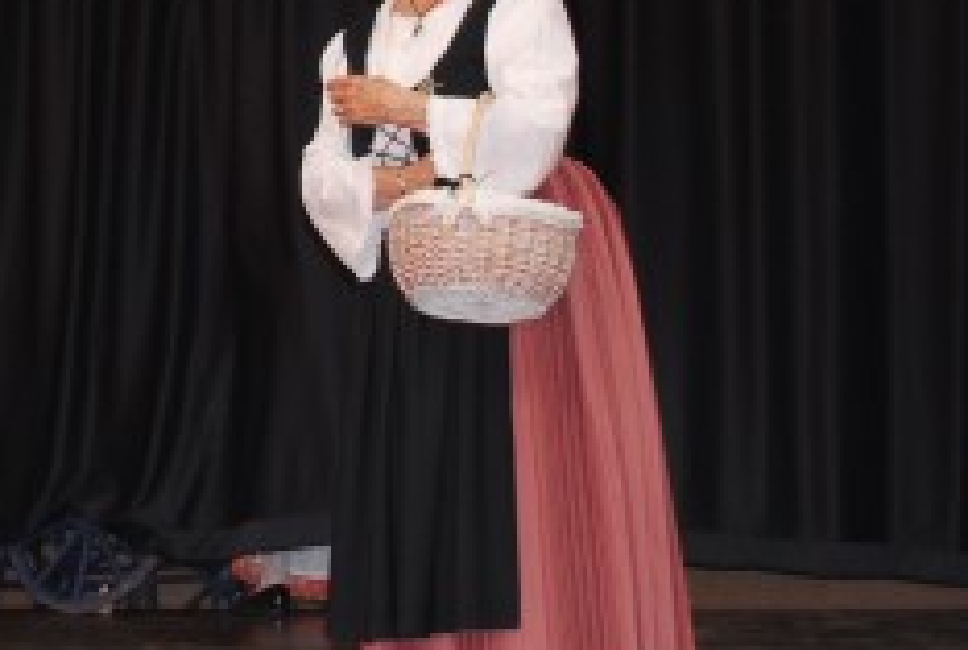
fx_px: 3098
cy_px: -2
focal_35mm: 115
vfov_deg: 11.8
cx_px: 33
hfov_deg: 17.4
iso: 280
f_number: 4.5
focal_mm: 28
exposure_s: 1/60
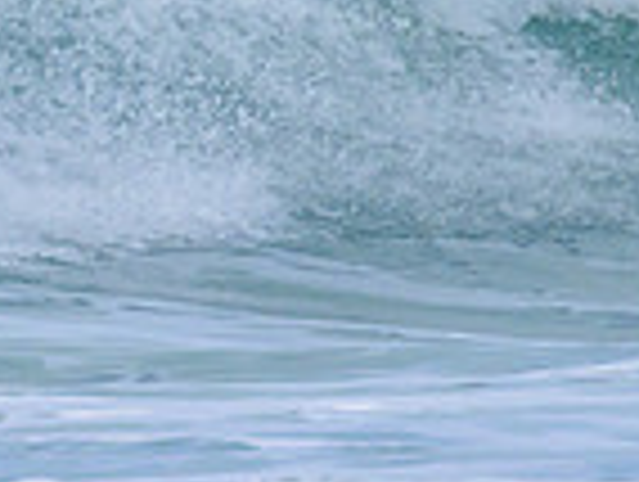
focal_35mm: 4306
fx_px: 79622
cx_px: -593
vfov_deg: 0.3
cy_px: -334
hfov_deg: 0.5
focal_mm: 800
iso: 900
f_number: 11
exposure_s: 1/2000
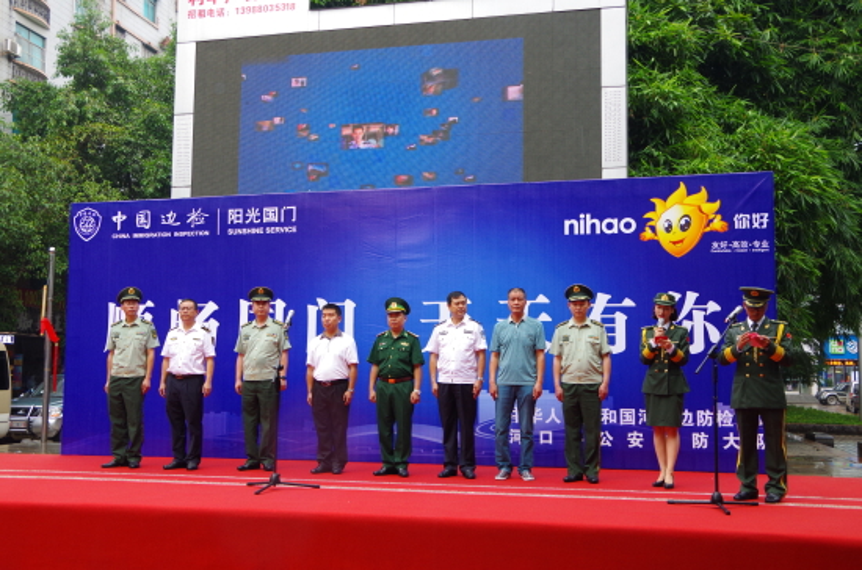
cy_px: 285
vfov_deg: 36.7
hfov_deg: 53.2
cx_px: 431
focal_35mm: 36
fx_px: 860
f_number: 5.6
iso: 400
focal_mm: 24
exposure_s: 1/50
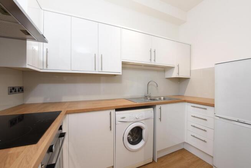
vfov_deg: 81.3
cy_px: 84
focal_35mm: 14
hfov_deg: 104.2
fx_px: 98
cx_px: 126
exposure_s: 1/15
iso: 400
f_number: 7.1
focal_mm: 14
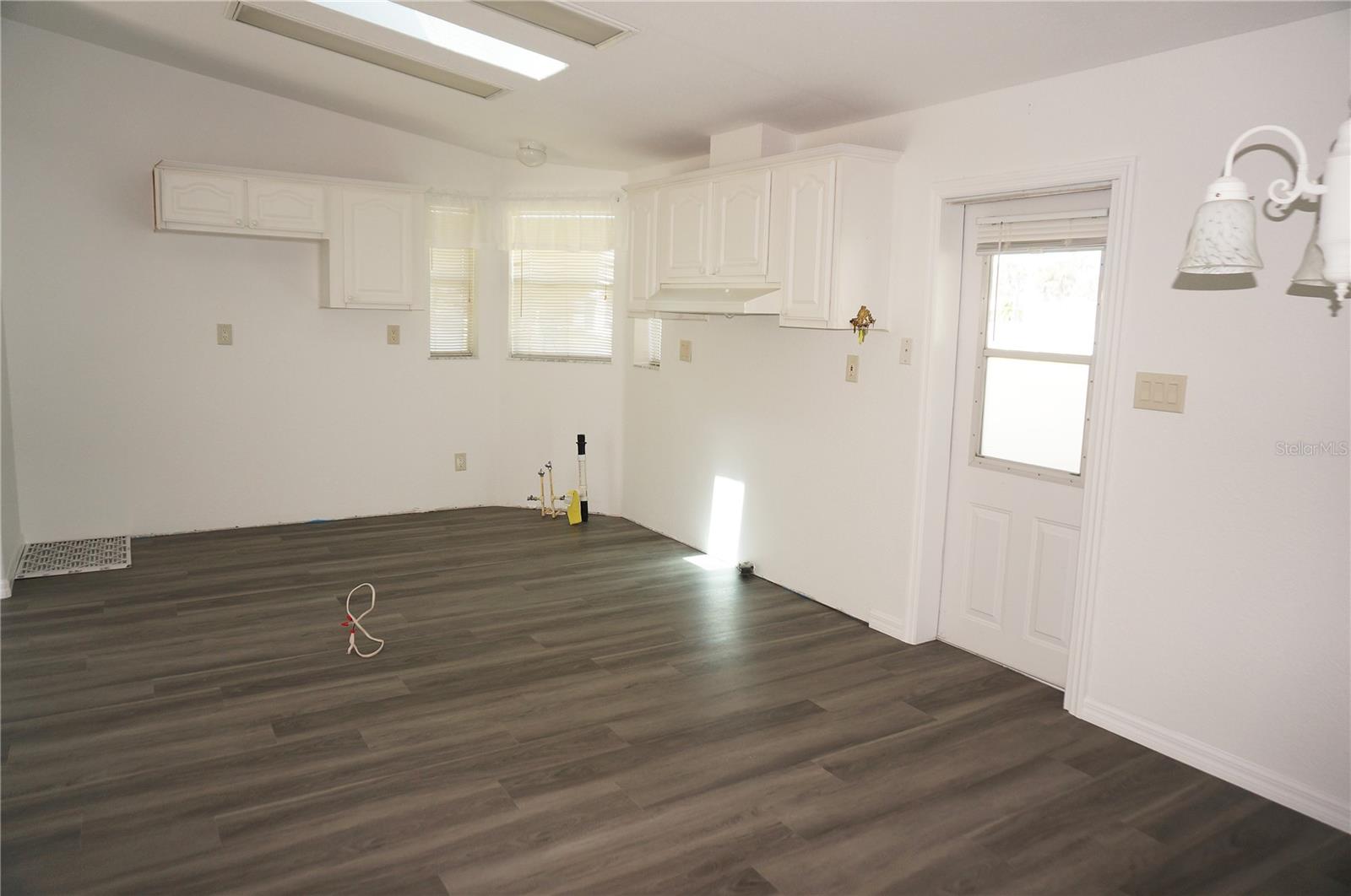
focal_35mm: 24
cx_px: 676
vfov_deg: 53.0
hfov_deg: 73.8
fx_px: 899
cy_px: 448
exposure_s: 1/160
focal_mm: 16
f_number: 4
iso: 200
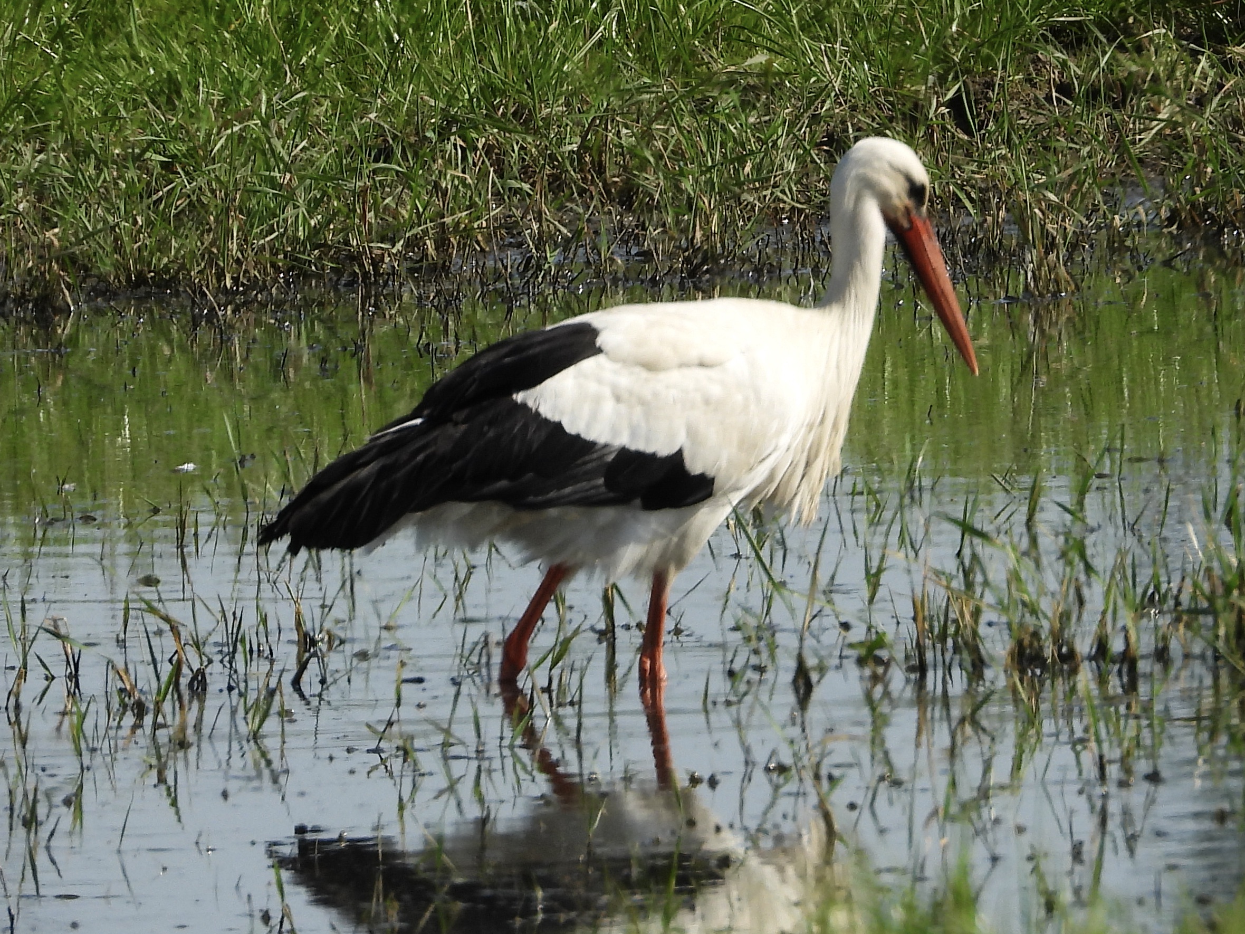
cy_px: 467
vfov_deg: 1.4
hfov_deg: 1.8
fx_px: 39563
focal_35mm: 1100
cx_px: 622
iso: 100
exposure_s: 1/640
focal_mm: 198
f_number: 5.6
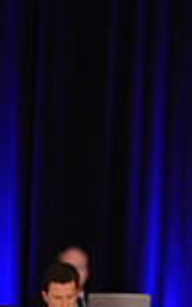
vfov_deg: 7.8
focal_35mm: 262
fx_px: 2190
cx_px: -176
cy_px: 482
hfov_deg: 4.9
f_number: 2.8
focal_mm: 70
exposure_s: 1/160
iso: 2500
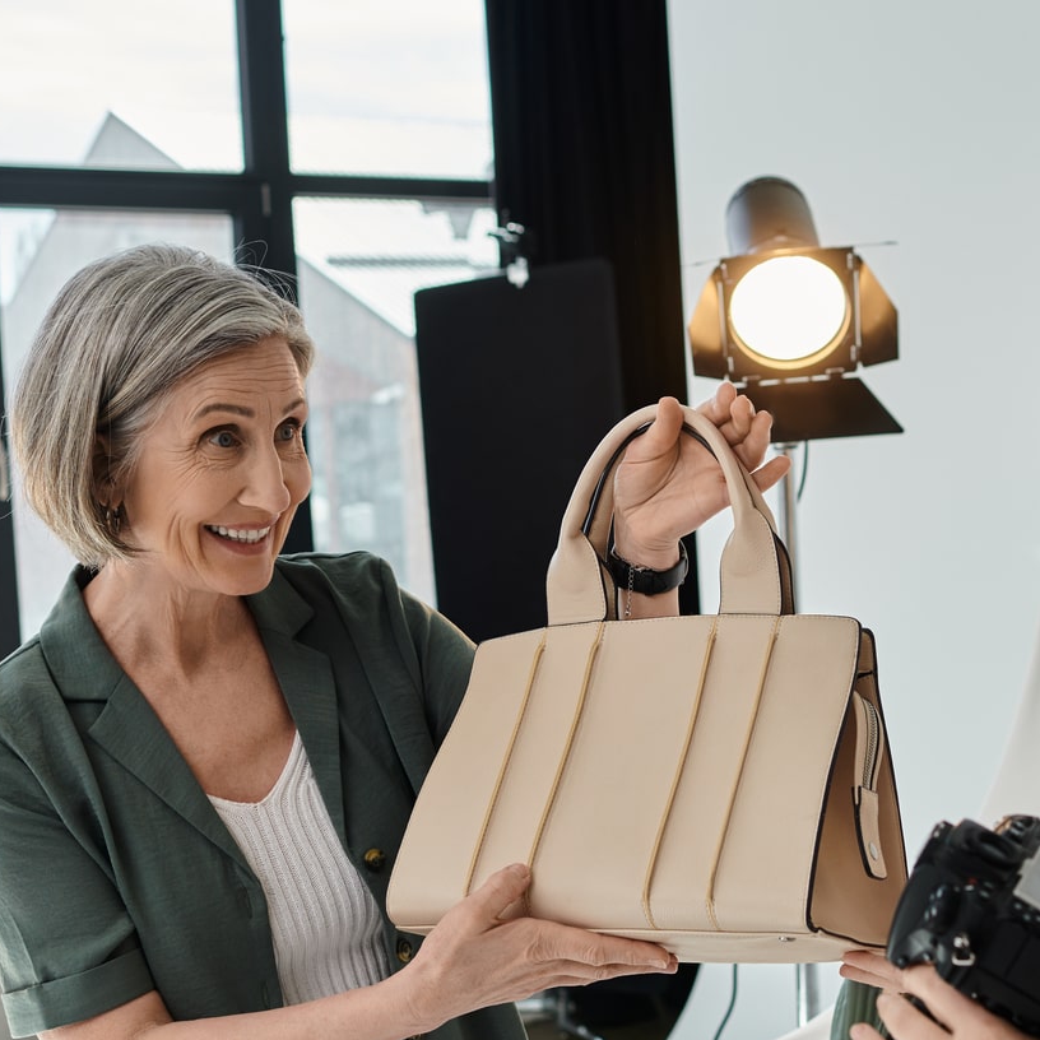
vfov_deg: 24.6
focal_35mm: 70
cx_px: 798
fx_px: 2379
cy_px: 602
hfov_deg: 24.3
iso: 80
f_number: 4
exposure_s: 1/160
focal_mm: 35
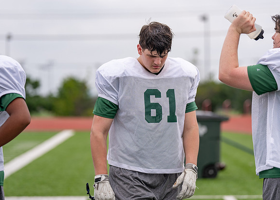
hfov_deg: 14.6
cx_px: 140
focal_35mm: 138
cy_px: 100
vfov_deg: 10.4
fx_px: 1095
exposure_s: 1/3200
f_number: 2.8
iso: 200
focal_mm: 128
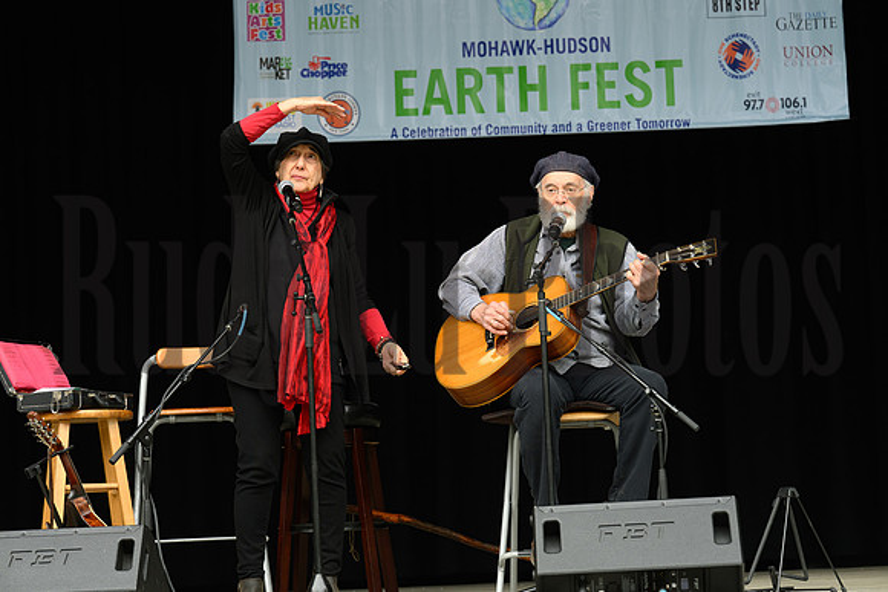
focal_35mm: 95
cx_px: 444
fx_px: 2344
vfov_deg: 14.4
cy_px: 296
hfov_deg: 21.5
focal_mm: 95
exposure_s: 1/320
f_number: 5.6
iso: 400
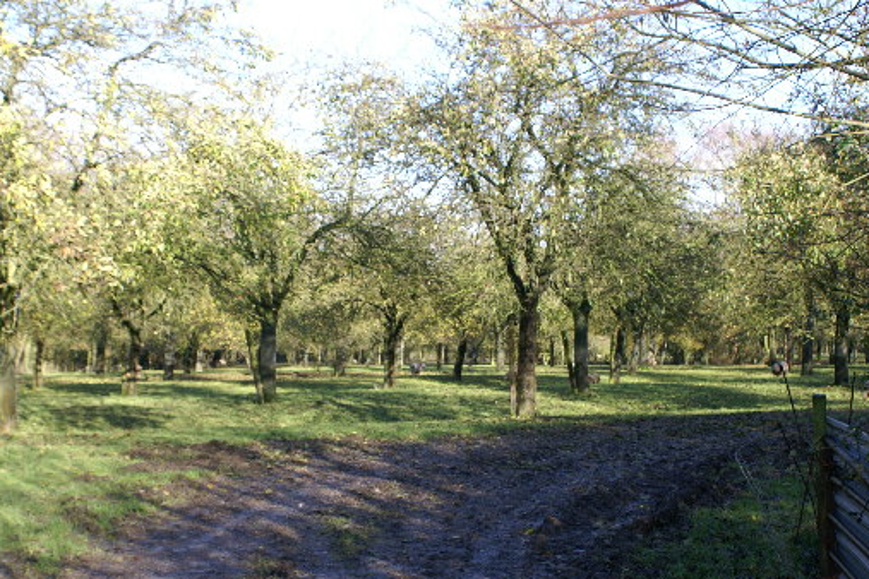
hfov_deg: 37.4
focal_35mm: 53
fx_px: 1279
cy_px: 337
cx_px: 369
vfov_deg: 25.5
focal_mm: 28
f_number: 6.3
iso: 100
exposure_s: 1/100
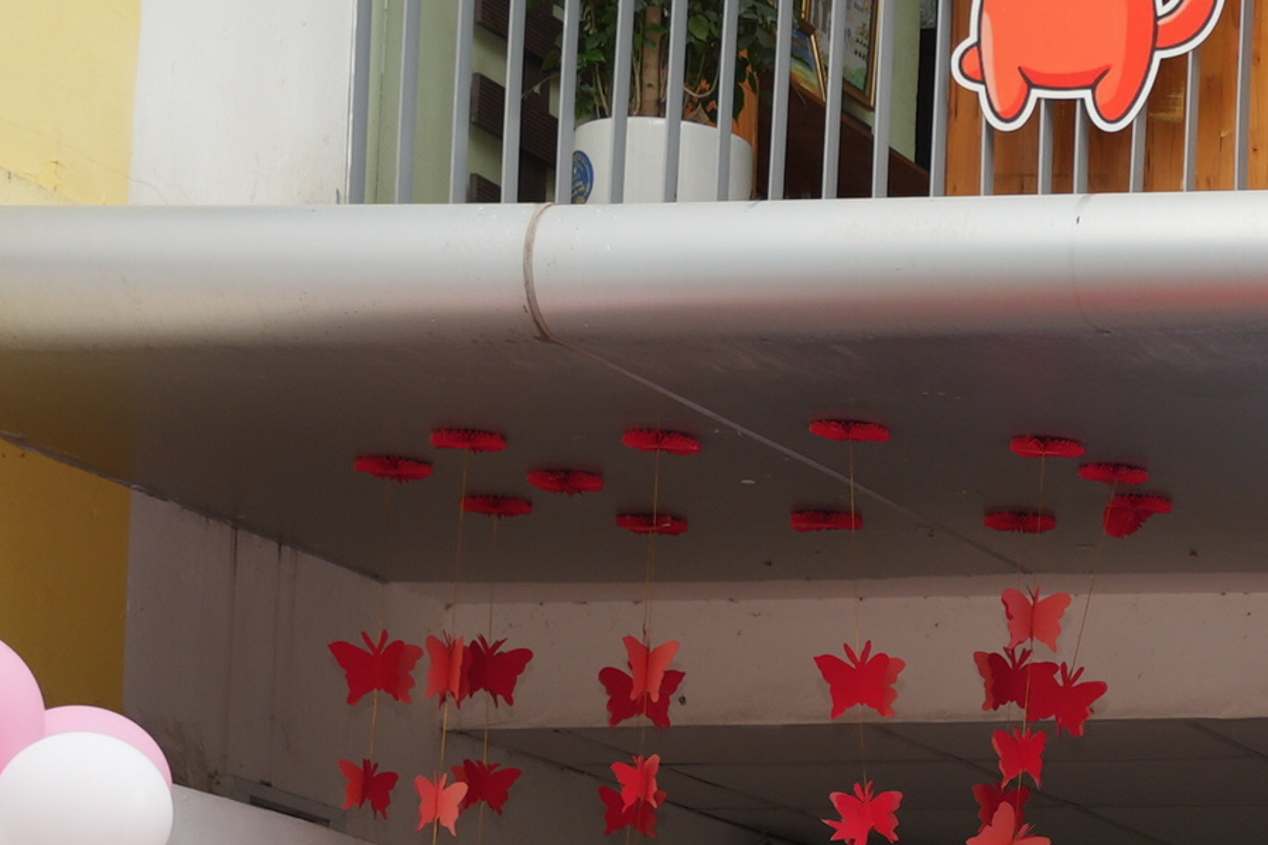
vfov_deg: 9.0
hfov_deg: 11.5
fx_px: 5284
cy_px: 1160
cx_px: 2981
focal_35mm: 150
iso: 160
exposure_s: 1/200
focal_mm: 29.2
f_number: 4
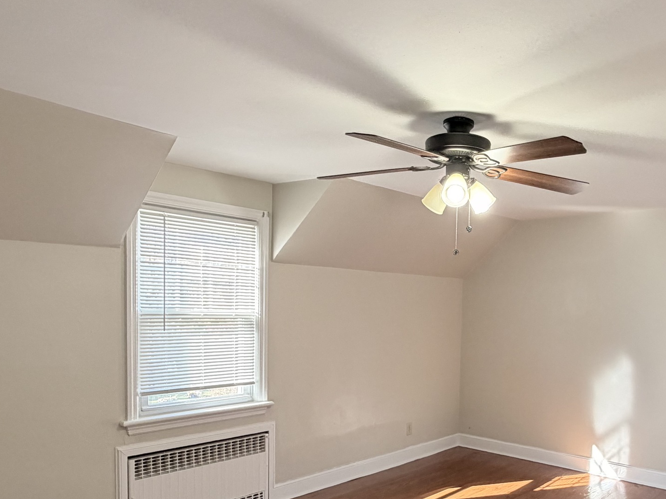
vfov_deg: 46.0
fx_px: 577
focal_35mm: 30
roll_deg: +0.0
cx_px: 457
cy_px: 336
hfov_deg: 58.3
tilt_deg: -2.0
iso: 160
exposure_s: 1/120
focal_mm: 2.22
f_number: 2.2
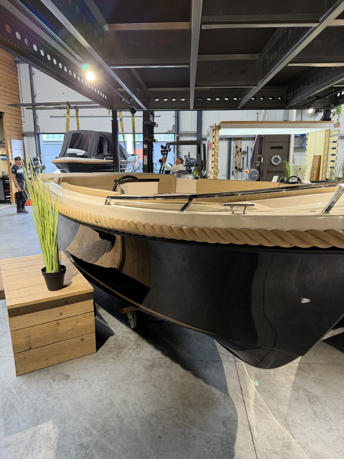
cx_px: 172
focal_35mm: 24
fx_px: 318
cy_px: 230
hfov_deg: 56.8
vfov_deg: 71.6
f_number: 1.78
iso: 200
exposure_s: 1/100
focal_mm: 6.76
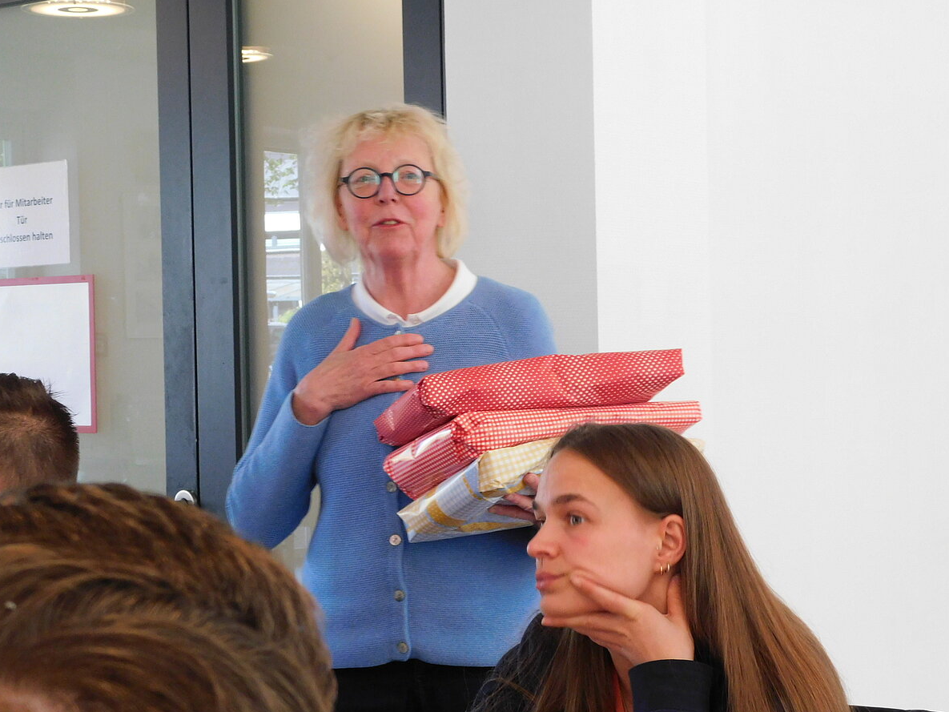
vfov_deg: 18.2
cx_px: 470
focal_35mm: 81
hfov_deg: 24.1
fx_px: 2221
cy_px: 359
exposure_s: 1/30
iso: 400
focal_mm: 14.2
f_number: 4.4
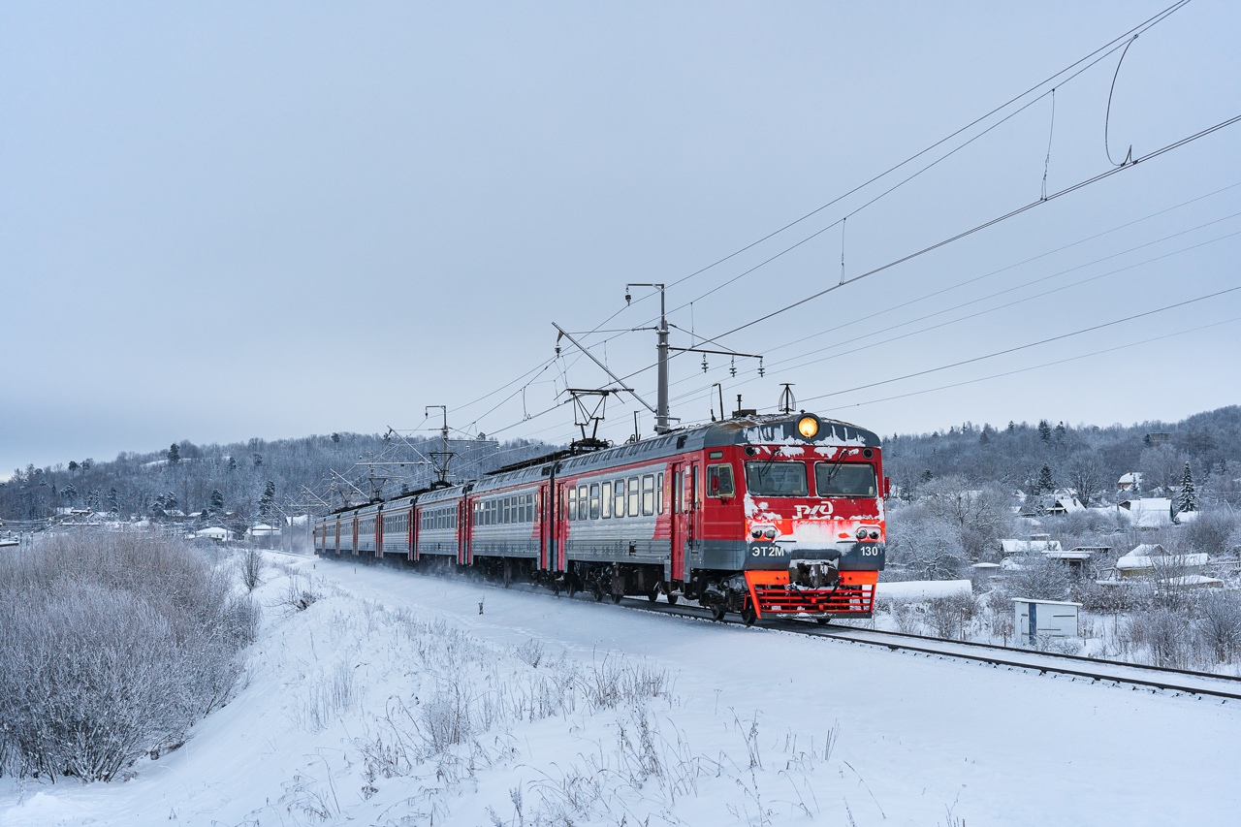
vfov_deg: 23.8
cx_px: 620
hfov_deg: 35.1
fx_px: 1965
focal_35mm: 57
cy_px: 414
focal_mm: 57
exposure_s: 1/400
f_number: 6.3
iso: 500
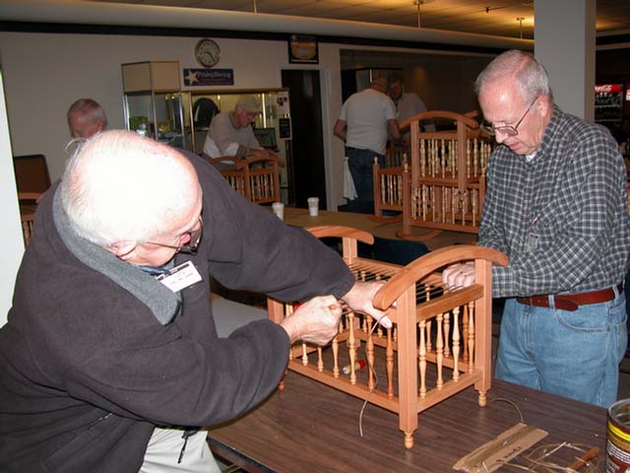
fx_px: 619
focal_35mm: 34
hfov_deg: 54.0
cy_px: 236
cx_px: 315
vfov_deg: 41.8
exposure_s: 1/60
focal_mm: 8.9
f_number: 2.8
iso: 100
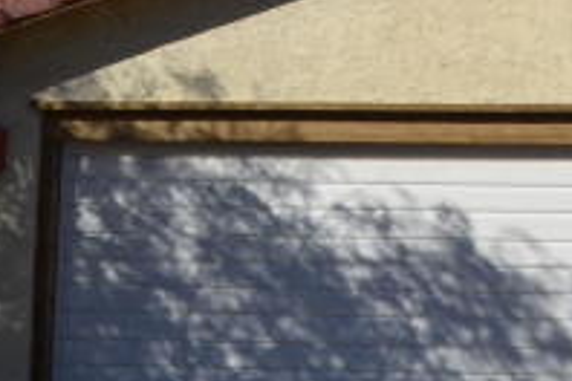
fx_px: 3321
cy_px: -6
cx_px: 1228
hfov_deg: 9.1
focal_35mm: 209
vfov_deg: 6.5
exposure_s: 1/400
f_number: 10
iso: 100
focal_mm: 24
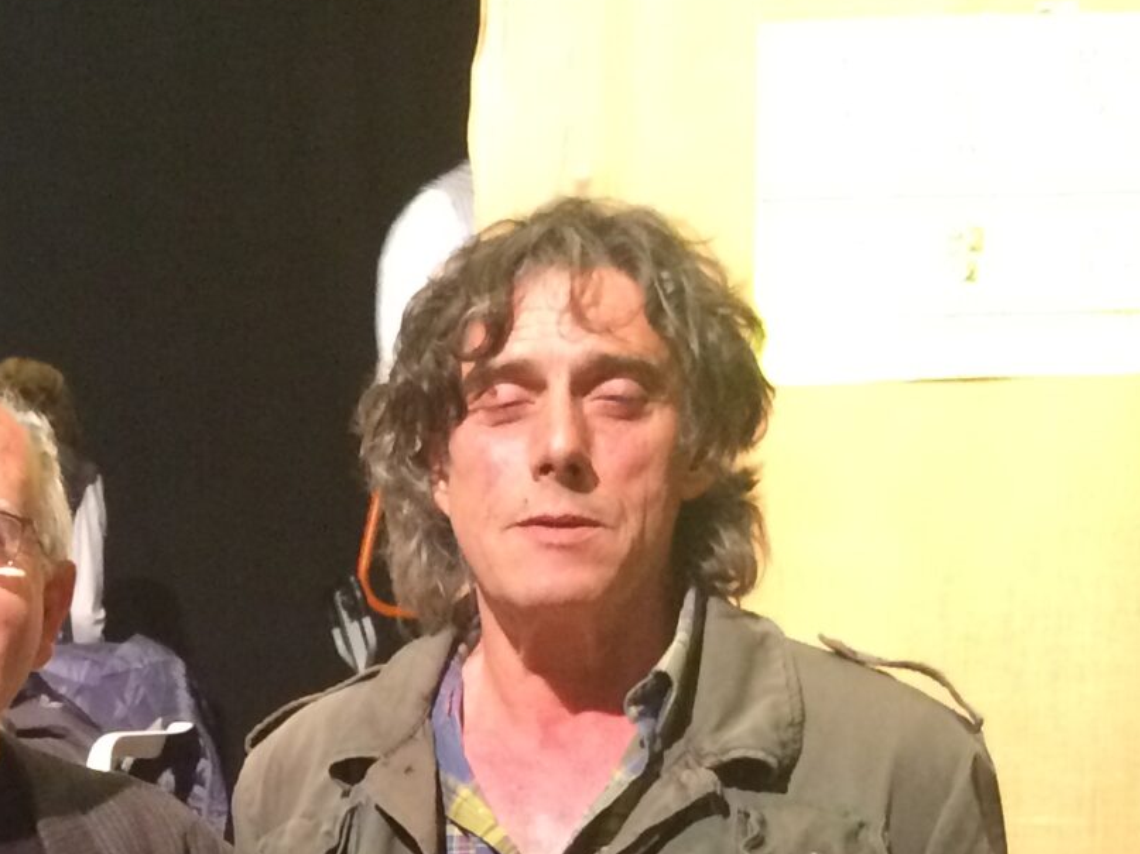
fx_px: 3029
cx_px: -51
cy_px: 1221
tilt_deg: -7.7
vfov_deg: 15.1
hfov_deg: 20.5
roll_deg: -1.0
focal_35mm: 92
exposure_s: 1/17
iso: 250
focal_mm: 4.15
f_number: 2.2
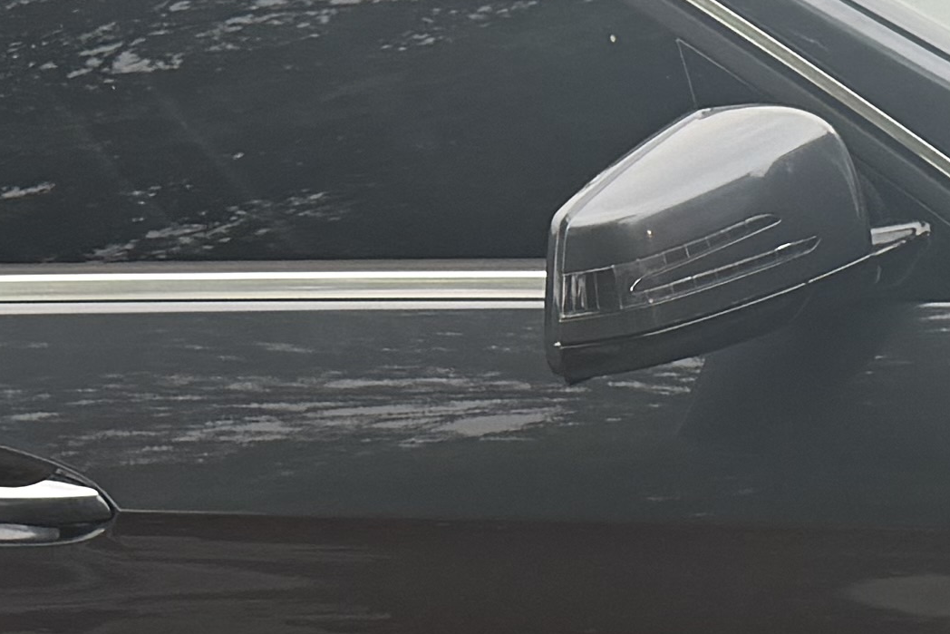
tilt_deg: -30.2
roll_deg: +8.0
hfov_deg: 15.1
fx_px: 3589
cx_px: 607
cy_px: 1021
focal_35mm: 136
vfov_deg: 9.7
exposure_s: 1/81
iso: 200
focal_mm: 6.76
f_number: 1.78
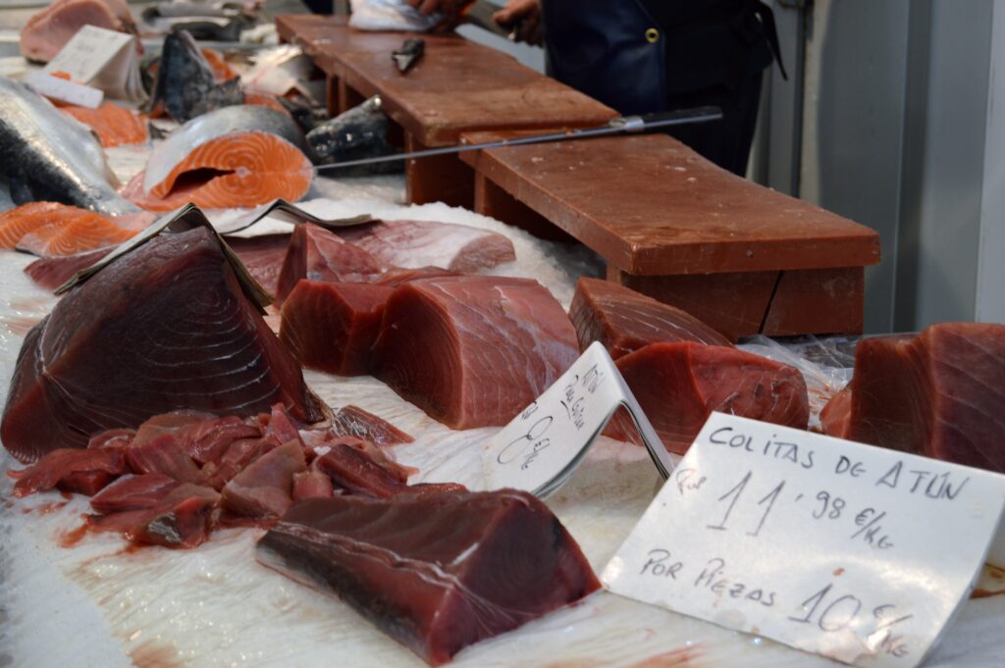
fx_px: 2301
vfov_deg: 16.5
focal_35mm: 82
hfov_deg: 24.6
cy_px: 334
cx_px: 502
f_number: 5.6
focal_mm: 55
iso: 250
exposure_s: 1/125
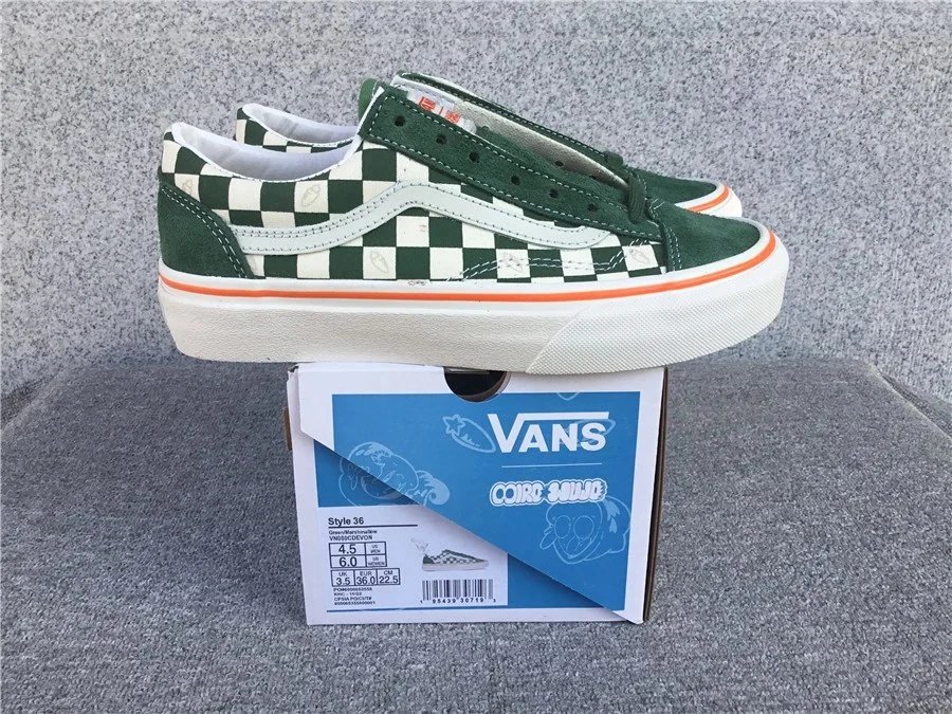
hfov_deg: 58.4
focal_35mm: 31
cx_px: 476
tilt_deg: -19.5
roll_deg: +0.4
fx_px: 853
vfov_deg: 45.4
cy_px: 357
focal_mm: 3.3
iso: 25
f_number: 2.4
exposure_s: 1/261
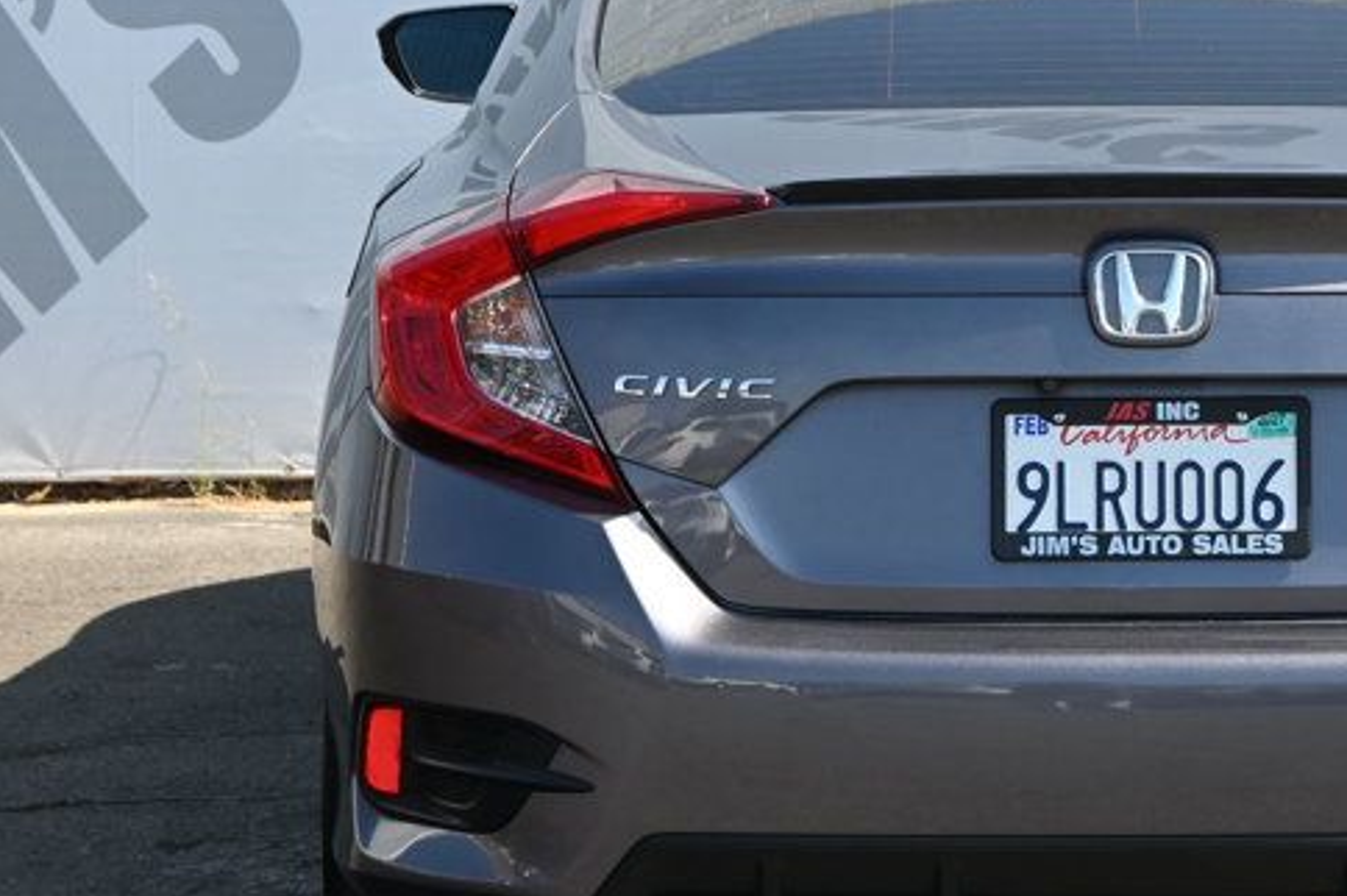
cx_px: 1133
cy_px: 312
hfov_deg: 14.0
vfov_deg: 9.4
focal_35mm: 146
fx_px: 5459
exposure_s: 1/250
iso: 320
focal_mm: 46
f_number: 6
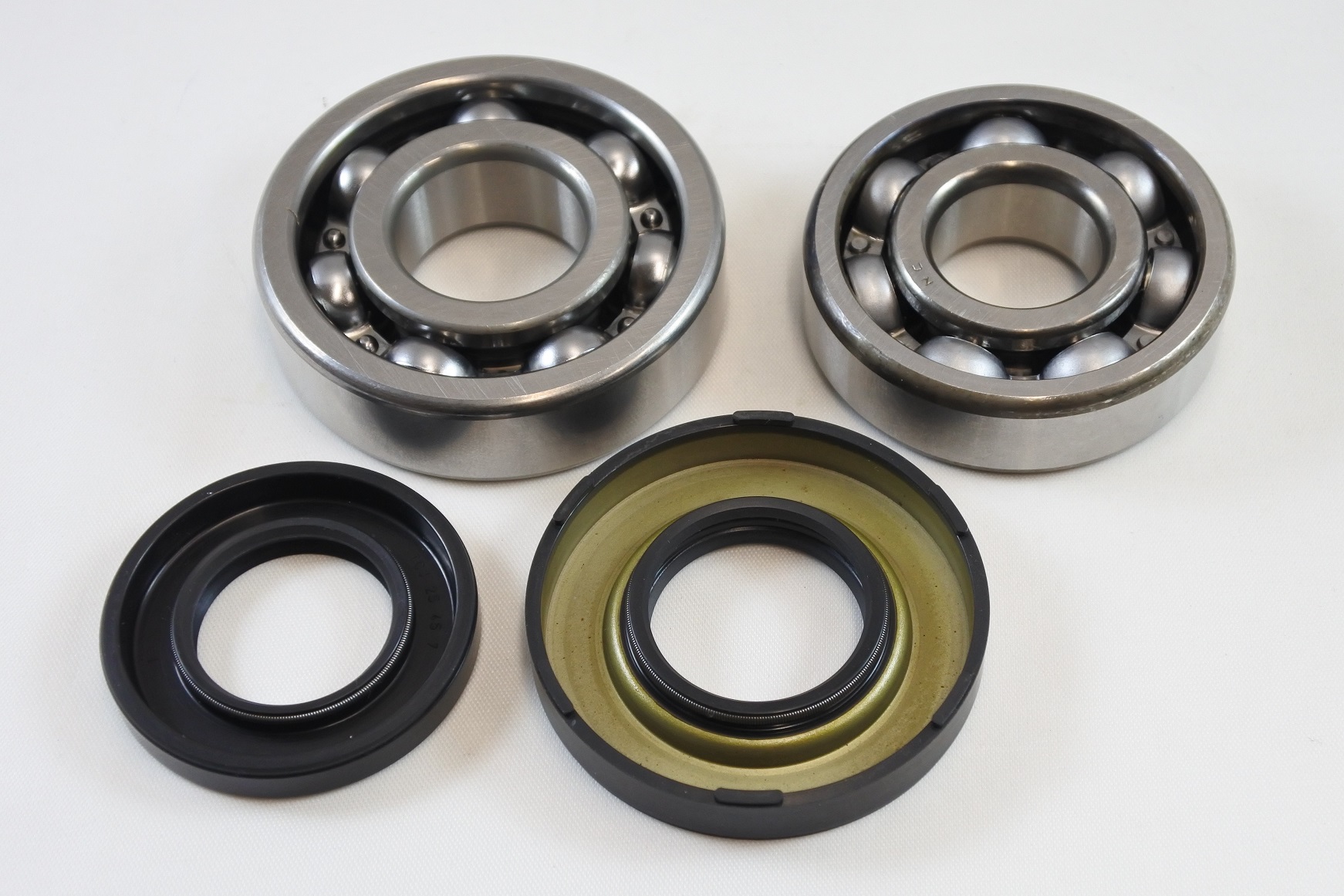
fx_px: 1829
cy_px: 448
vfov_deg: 27.5
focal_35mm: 49
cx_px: 672
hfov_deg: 40.3
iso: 500
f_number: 4.5
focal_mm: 18.4
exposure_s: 1/125
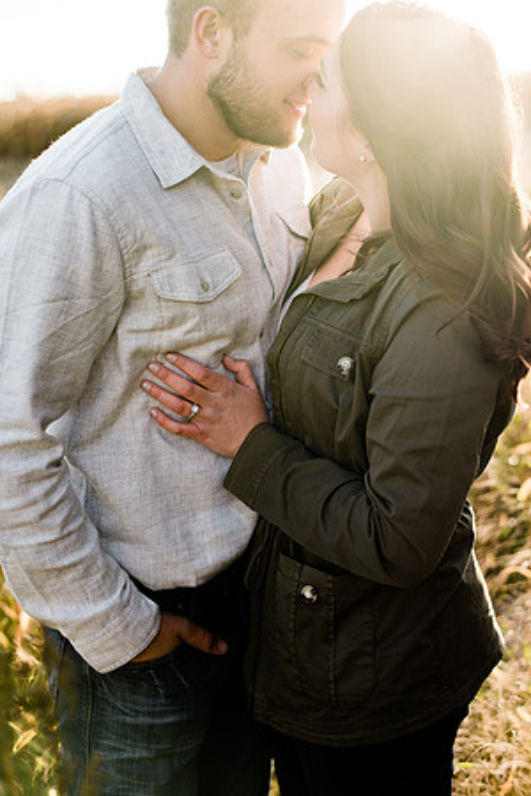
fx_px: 1283
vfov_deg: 34.5
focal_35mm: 58
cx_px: 266
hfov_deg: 23.4
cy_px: 398
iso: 200
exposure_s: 1/640
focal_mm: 58
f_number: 3.2
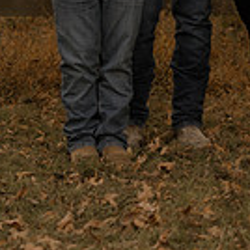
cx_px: 246
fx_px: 4004
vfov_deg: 3.6
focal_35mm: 490
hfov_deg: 3.6
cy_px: -96
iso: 200
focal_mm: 85
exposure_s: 1/400
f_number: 1.4
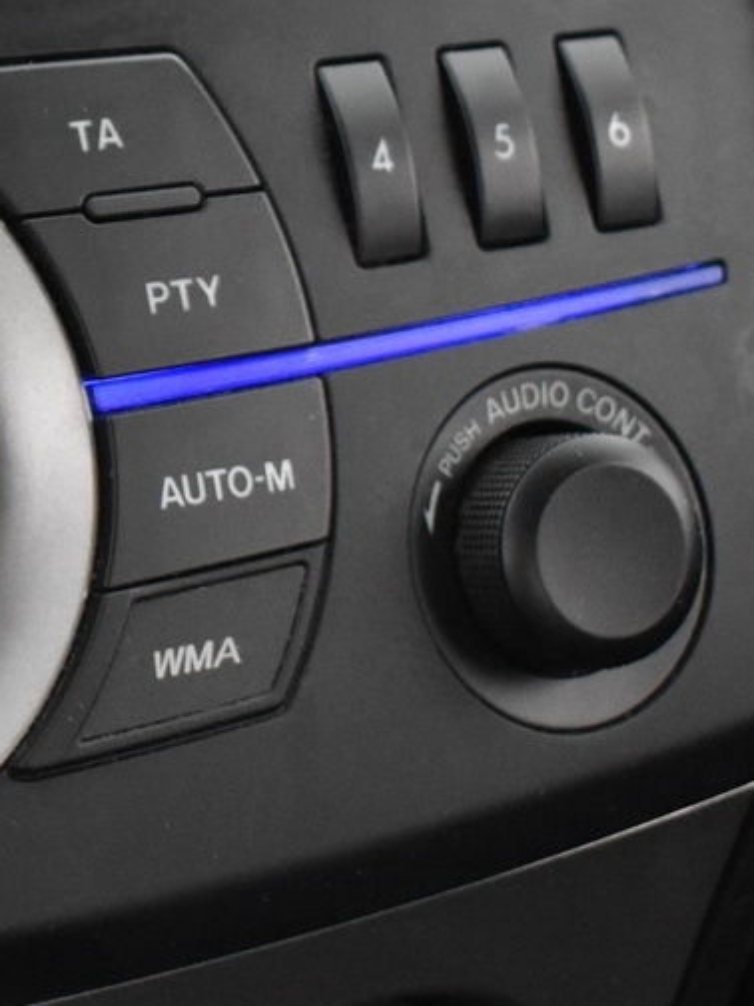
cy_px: 275
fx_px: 3908
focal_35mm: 135
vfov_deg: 14.6
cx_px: -539
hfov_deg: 10.5
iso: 3200
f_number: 4.2
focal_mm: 29
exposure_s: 1/20
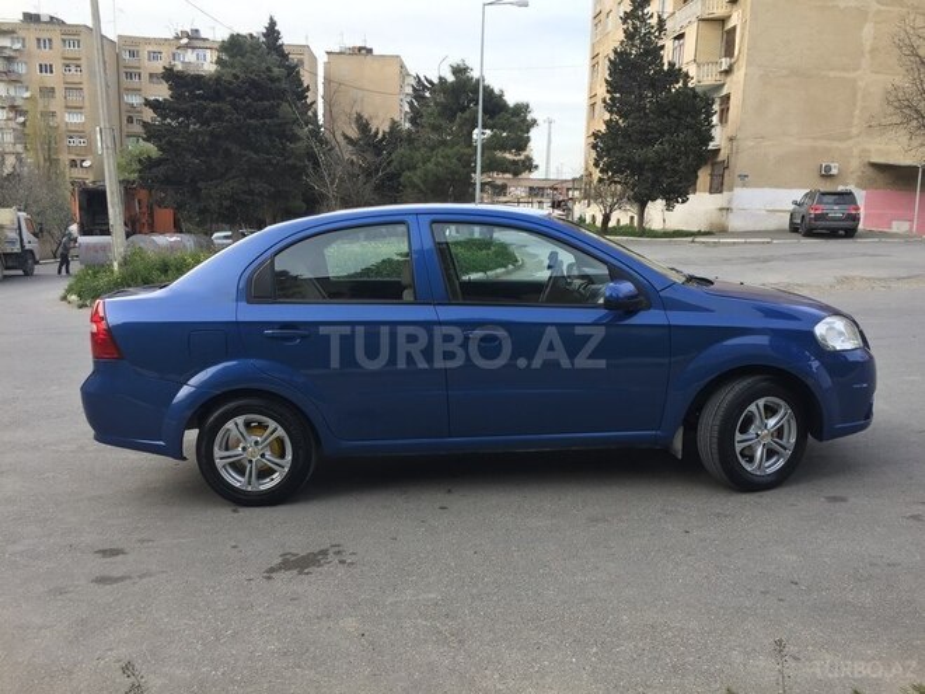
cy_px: 347
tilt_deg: -9.7
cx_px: 462
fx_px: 775
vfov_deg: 48.2
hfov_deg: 61.7
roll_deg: -2.0
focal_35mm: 29
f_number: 2.2
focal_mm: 4.15
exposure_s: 1/161
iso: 32
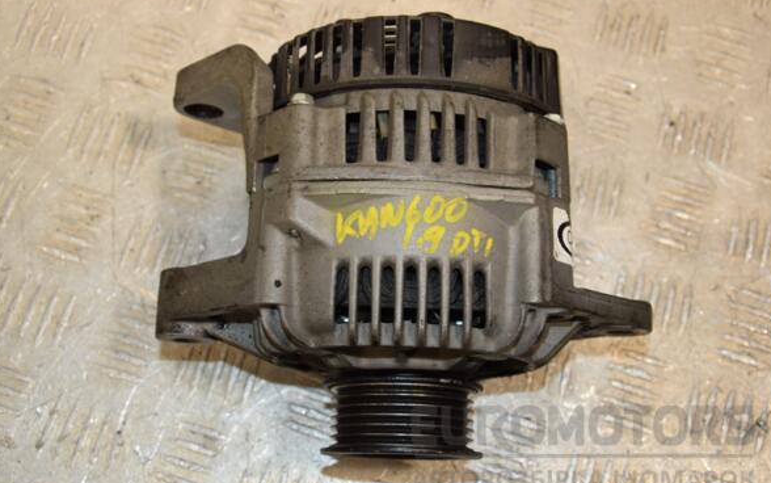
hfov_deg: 38.2
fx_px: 1114
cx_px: 387
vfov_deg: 24.4
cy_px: 251
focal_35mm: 53
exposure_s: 1/200
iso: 800
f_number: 8
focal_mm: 34
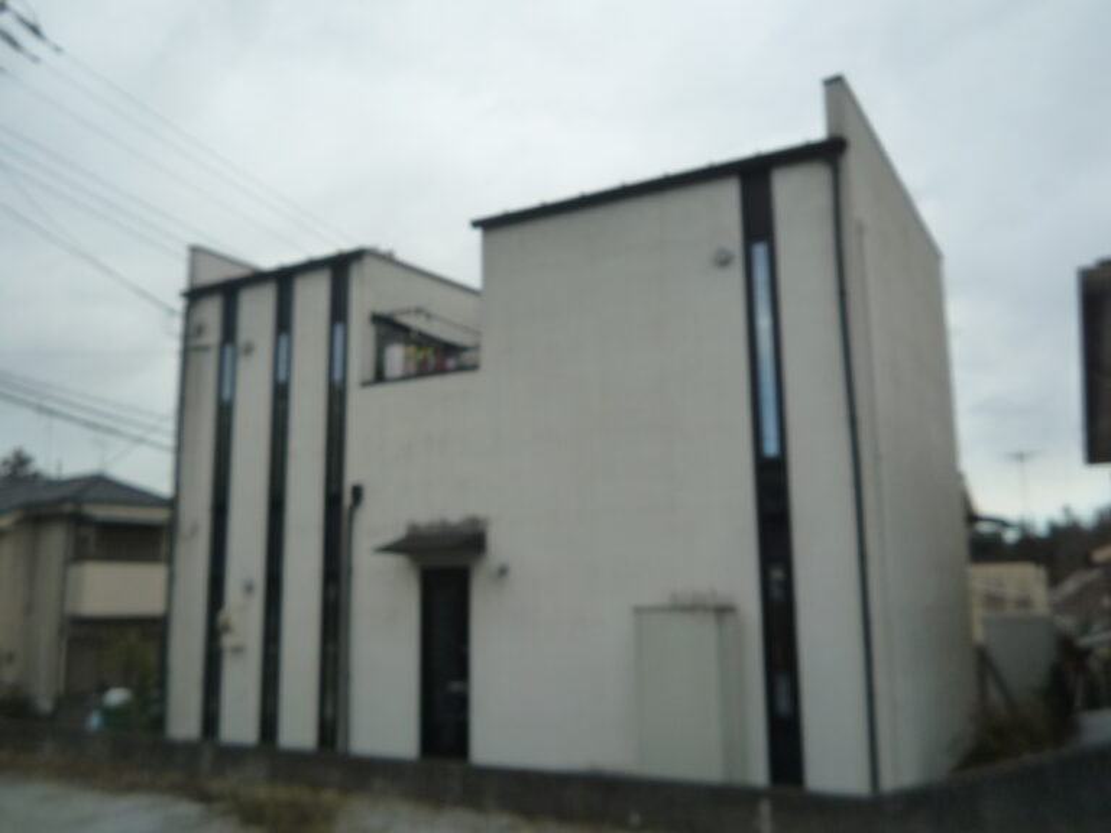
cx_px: 556
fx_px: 963
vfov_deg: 46.8
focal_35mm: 30
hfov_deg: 60.0
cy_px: 416
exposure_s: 1/640
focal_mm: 5.3
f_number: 3.4
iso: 160
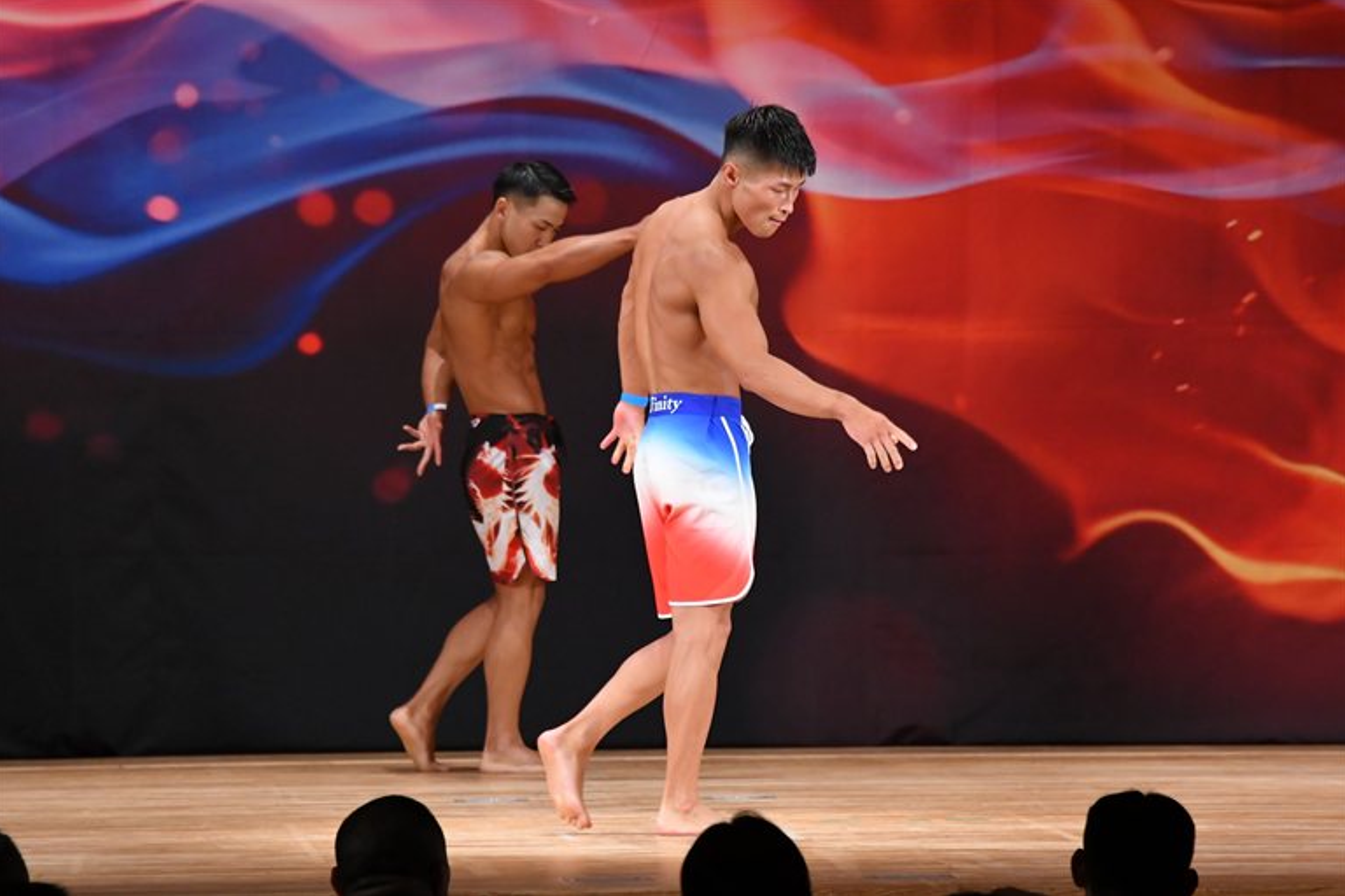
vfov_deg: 5.7
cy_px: 446
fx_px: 9041
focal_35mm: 242
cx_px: 672
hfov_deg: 8.5
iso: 3200
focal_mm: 160
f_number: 5.6
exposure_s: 1/400
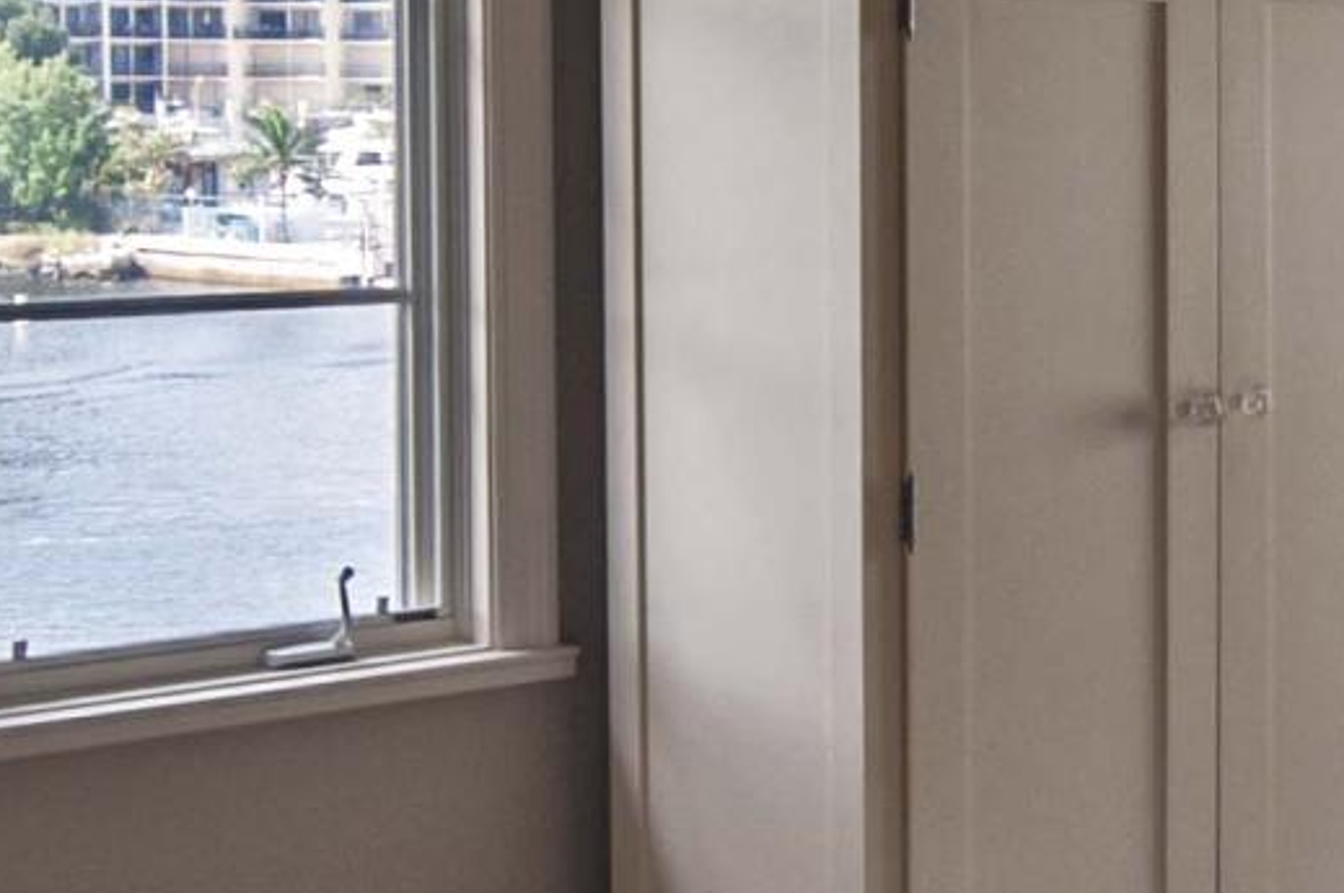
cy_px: 201
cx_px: 1013
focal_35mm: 81
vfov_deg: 16.7
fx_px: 3021
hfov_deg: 24.8
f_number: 5
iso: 200
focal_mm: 14
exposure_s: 1/60
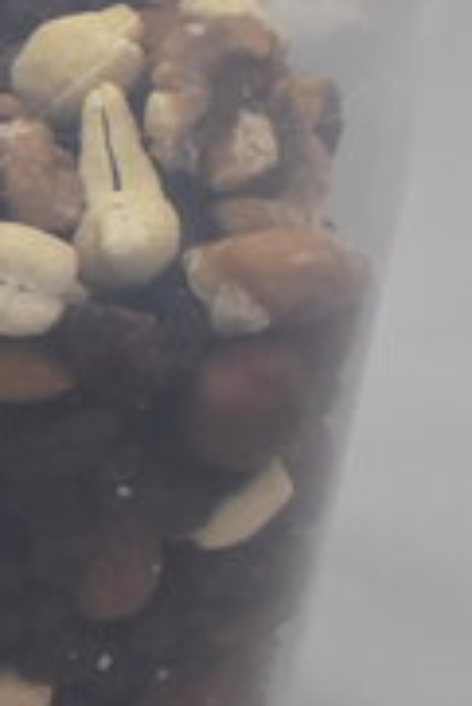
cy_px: 386
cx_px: -433
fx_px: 2925
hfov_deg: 8.8
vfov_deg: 13.8
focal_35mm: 149
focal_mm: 20
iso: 800
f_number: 4.5
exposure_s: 1/320
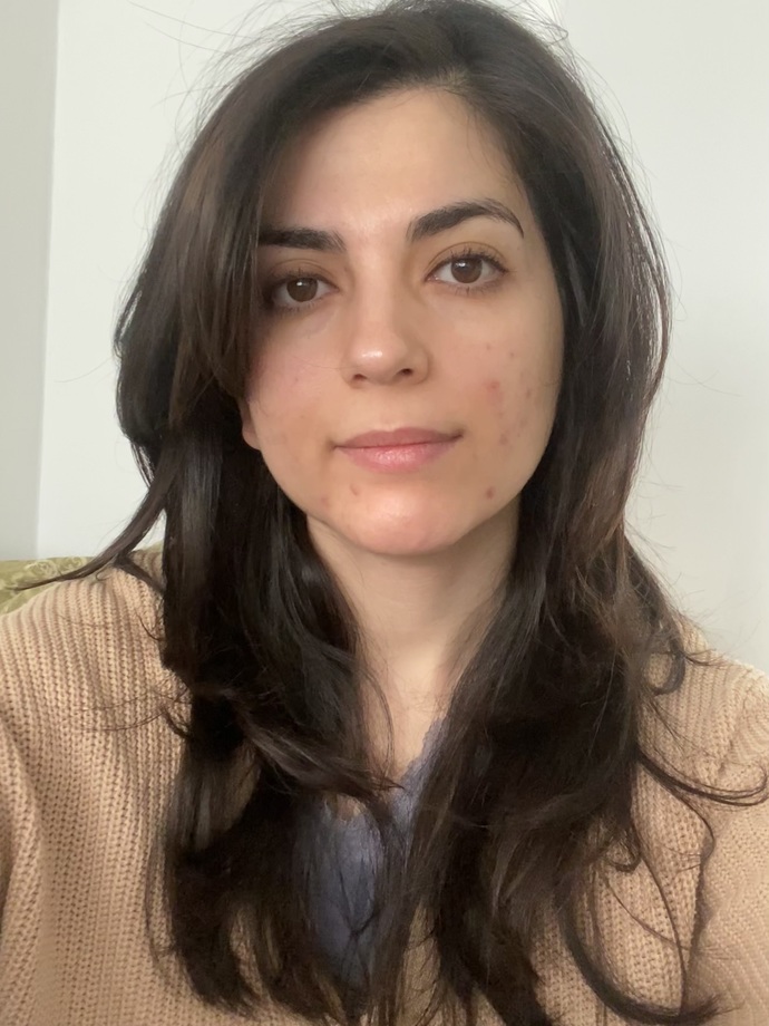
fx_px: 889
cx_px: 384
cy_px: 513
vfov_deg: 60.0
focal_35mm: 30
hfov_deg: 46.8
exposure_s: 1/59
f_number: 2.2
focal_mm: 2.71
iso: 400
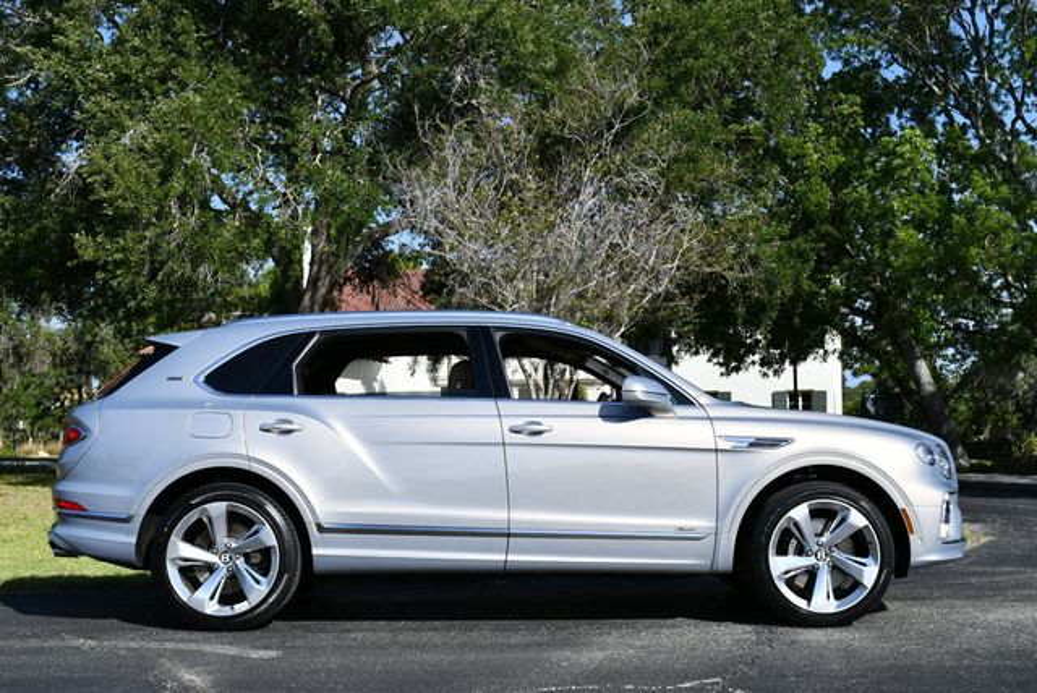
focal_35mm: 44
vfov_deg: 30.6
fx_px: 1269
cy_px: 346
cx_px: 518
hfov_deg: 44.5
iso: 100
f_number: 8
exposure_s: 1/320
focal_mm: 22
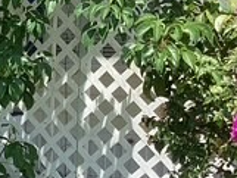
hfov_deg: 14.7
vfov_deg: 12.1
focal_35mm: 123
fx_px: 843
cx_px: -135
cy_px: 99
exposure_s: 1/463
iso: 25
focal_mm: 3.3
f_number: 2.4
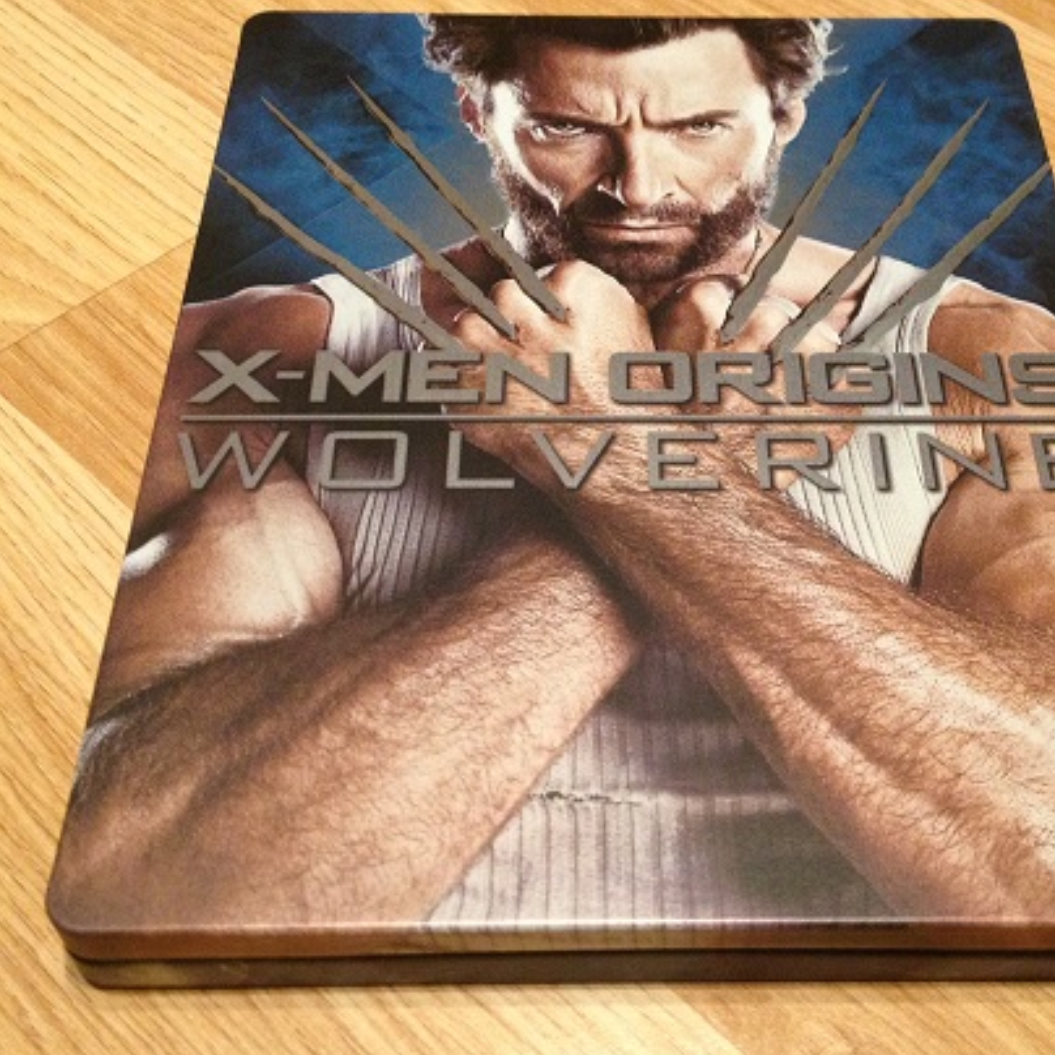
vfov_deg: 34.7
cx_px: 648
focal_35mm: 49
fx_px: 1690
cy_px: 499
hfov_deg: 34.5
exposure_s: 1/20
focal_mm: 4.28
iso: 250
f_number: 2.4
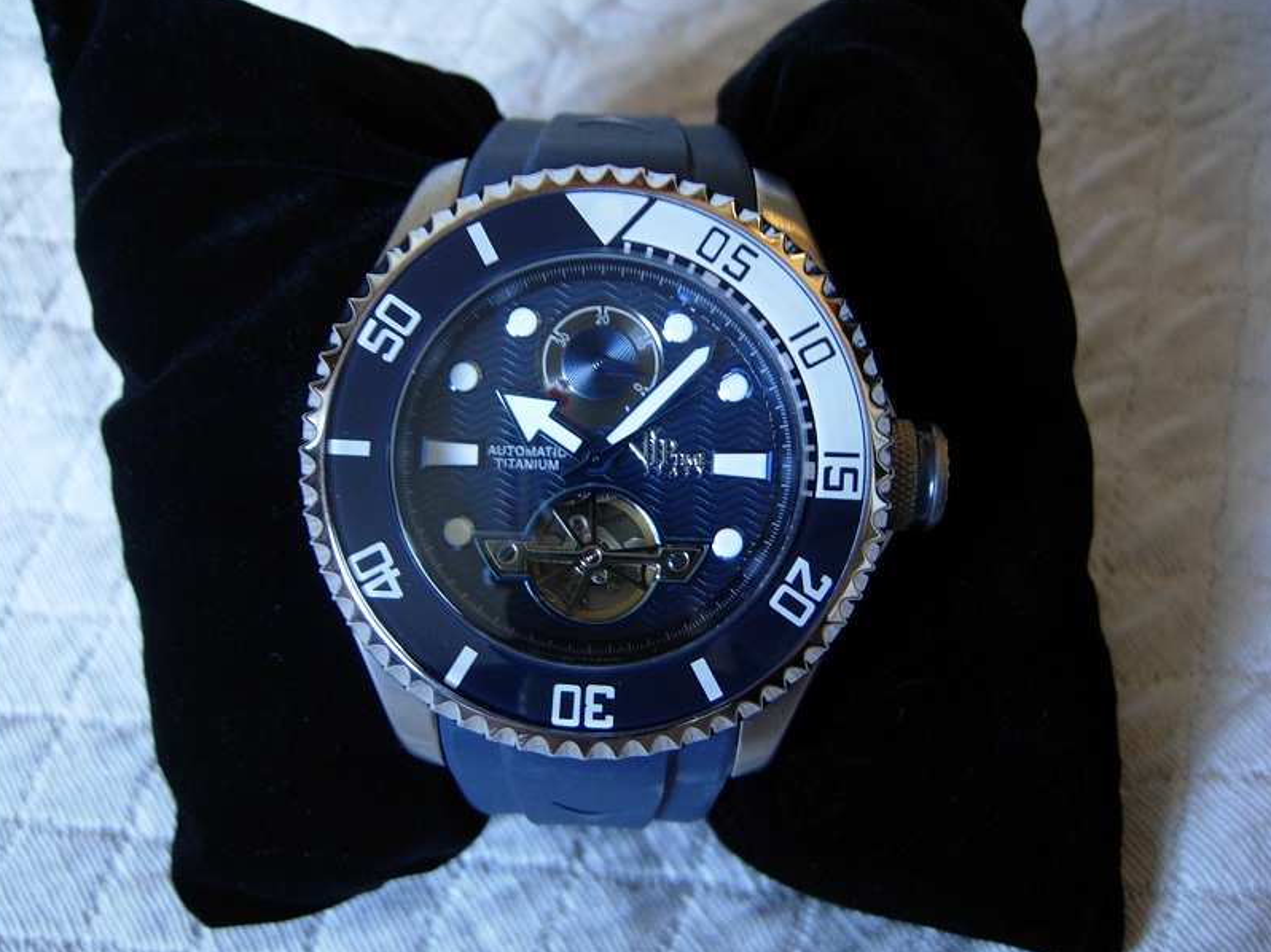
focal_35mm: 37
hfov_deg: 50.2
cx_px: 632
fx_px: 1358
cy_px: 480
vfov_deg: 38.6
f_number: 2.7
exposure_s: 1/4
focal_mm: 7.5
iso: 84
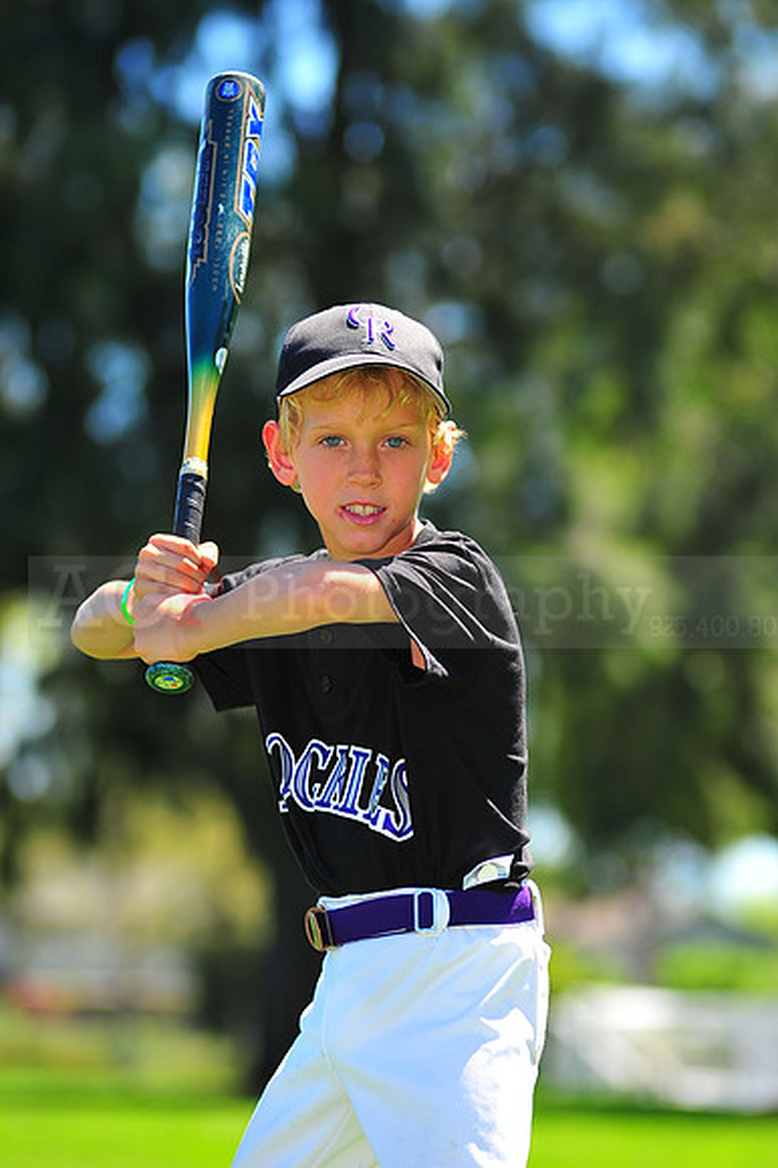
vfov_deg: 11.4
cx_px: 389
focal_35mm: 180
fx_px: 5842
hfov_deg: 7.6
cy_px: 584
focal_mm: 180
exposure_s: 1/500
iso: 200
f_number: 5
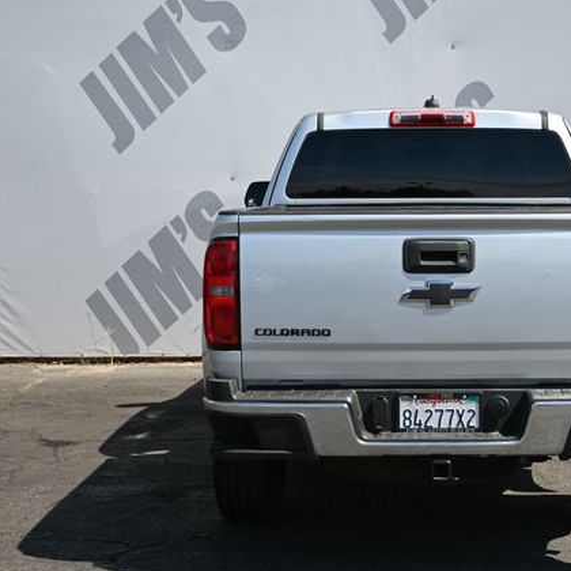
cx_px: 434
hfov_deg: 22.6
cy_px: 286
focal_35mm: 76
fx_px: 1412
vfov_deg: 22.9
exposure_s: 1/250
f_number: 5.6
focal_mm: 39
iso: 100
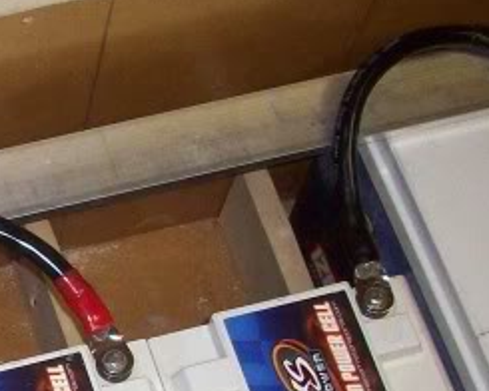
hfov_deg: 15.4
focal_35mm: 118
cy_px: 363
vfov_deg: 12.9
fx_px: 1708
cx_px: -172
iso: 200
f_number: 2.8
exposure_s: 1/64
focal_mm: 6.2
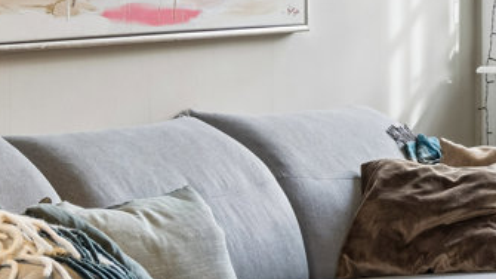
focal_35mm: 193
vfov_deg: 6.3
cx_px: 598
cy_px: 208
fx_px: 2533
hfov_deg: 11.0
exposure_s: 1/40
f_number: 4
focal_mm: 37
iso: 200
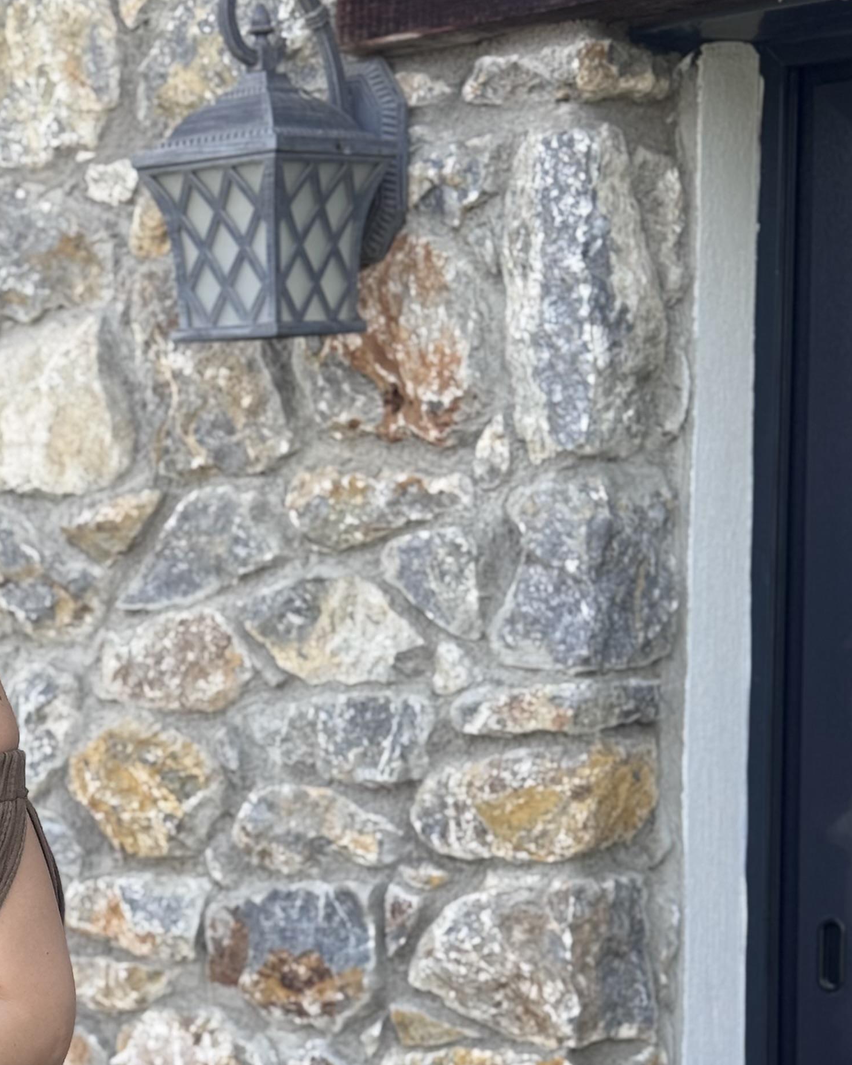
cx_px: 11
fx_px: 3214
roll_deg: +0.6
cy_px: 1055
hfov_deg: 14.9
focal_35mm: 102
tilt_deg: -7.3
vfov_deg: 18.3
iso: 64
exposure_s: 1/615
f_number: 1.78
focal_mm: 6.76
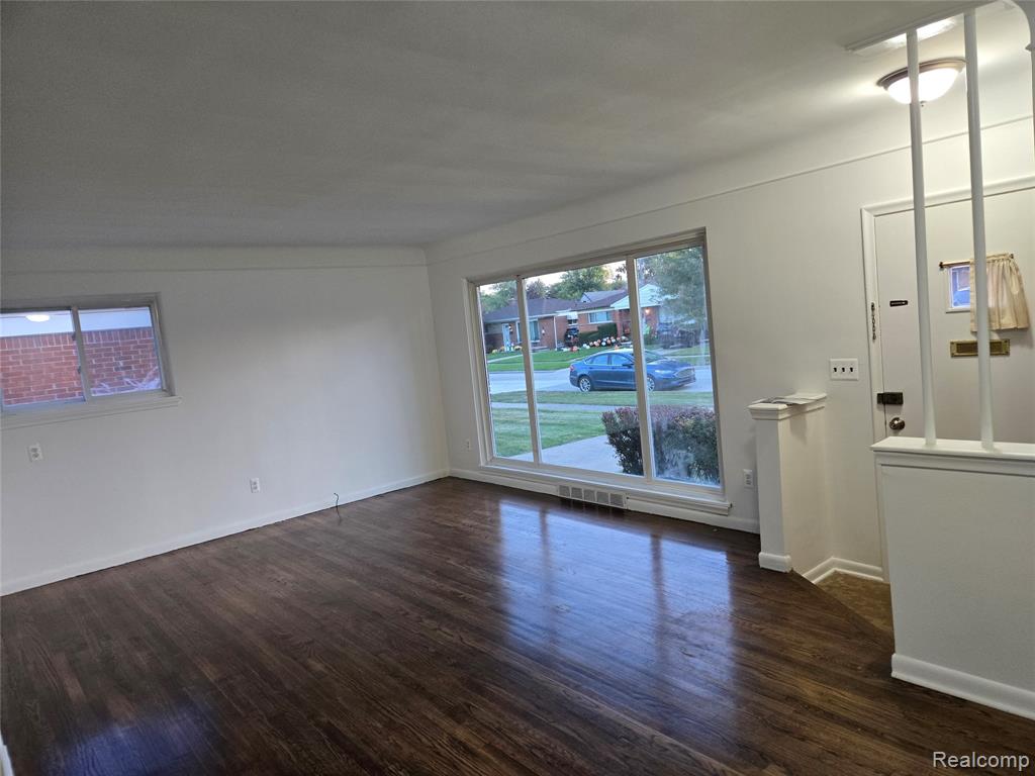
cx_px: 518
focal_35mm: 23
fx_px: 688
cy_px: 388
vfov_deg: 58.9
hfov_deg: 73.9
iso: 250
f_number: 1.8
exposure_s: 1/120
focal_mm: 5.4
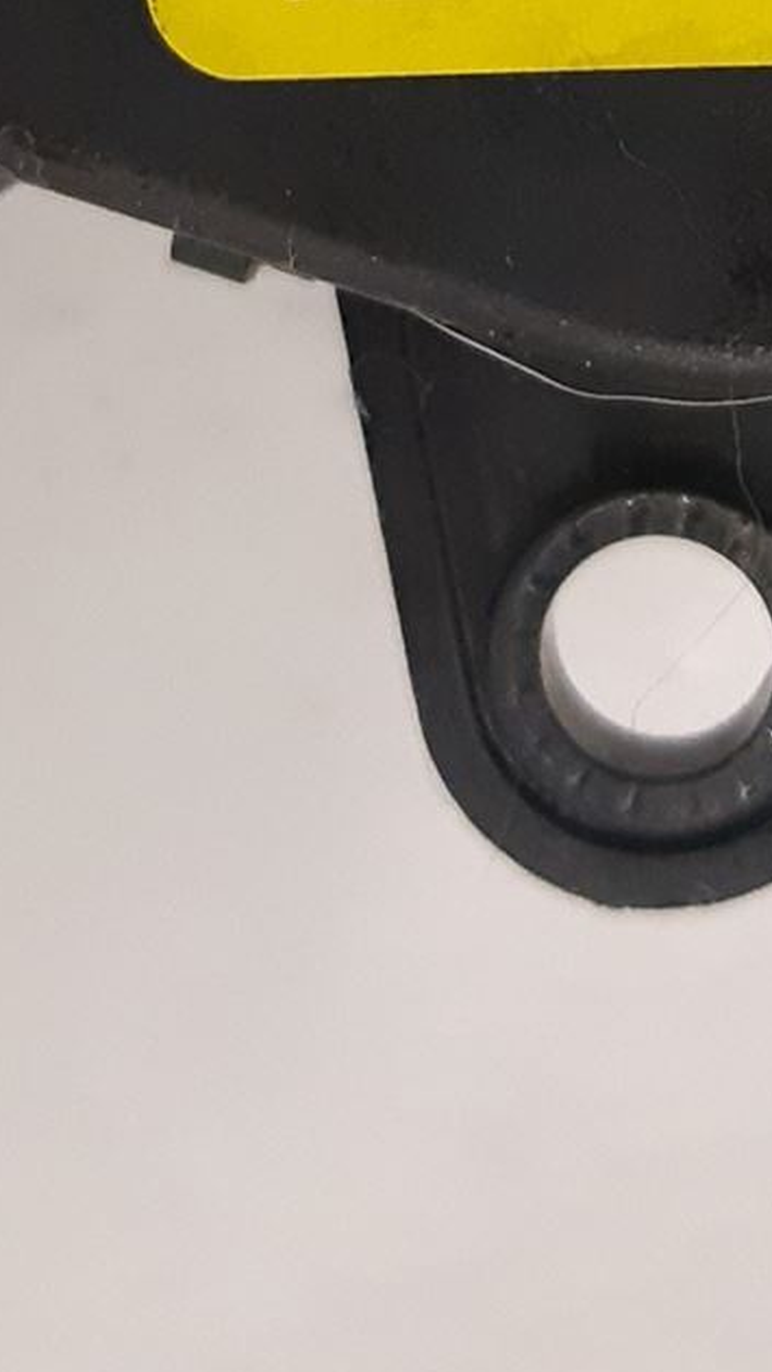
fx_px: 3348
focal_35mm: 92
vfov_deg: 21.5
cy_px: -283
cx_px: 750
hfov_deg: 13.0
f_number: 1.7
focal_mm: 3.93
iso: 320
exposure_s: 1/50
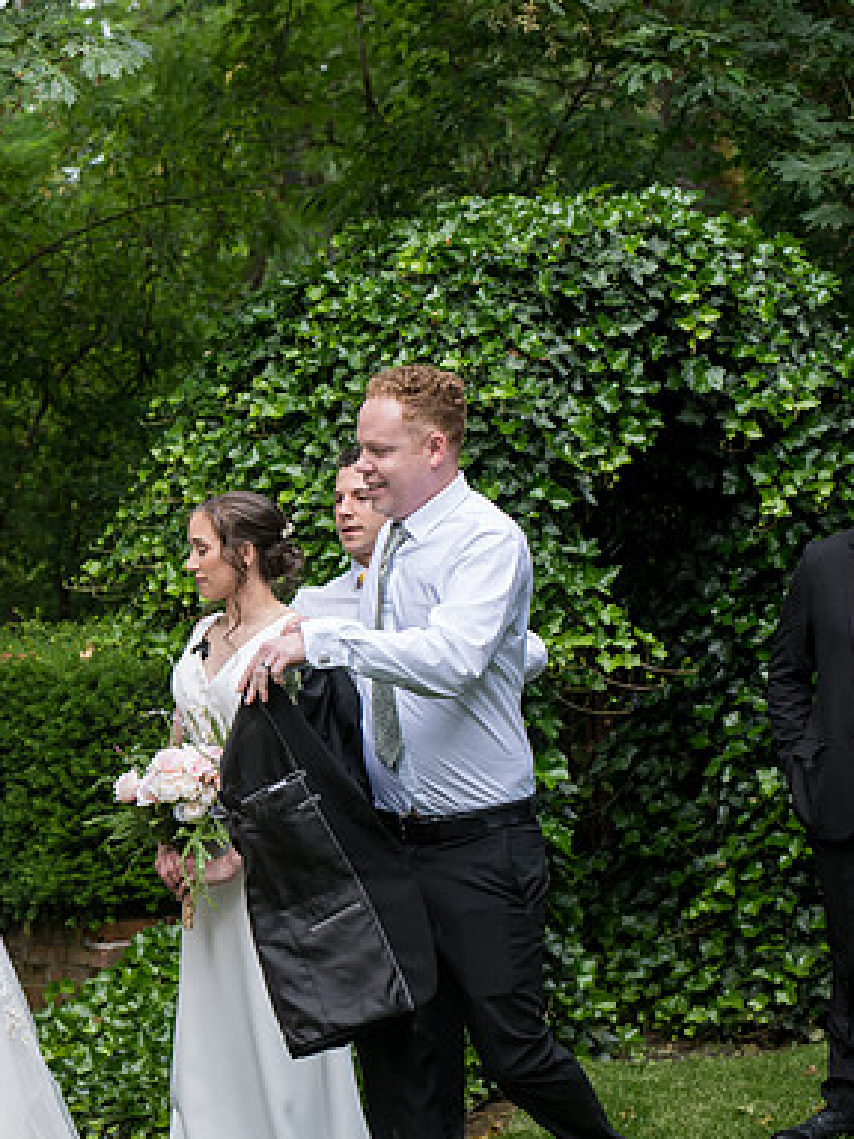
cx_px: 235
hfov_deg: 14.5
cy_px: 570
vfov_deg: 19.3
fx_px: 3357
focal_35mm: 102
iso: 500
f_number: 4
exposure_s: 1/400
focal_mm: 70
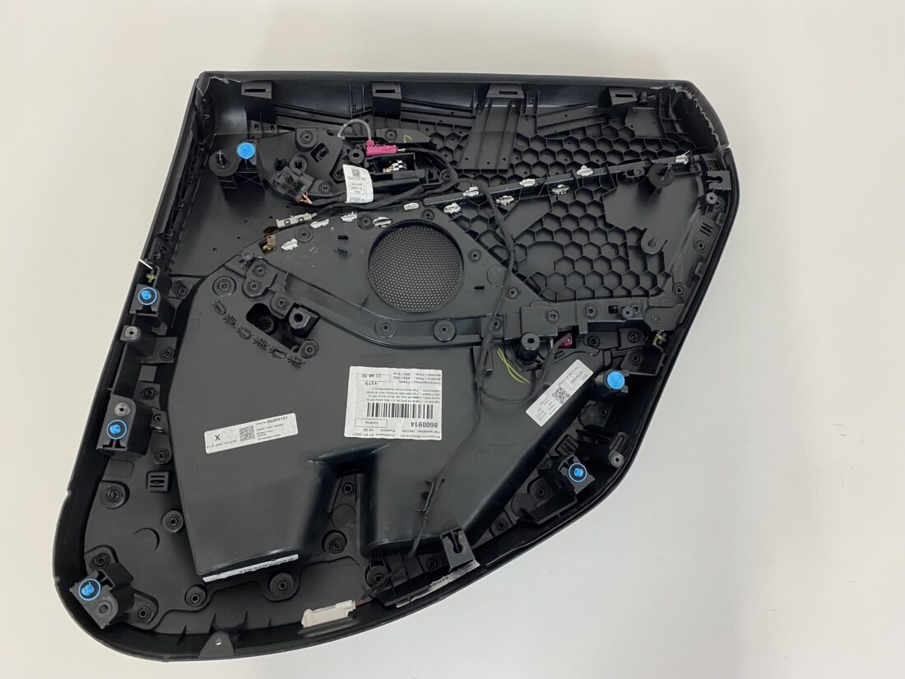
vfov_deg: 53.1
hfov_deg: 67.3
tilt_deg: -80.5
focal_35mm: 26
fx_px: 680
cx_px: 452
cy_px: 340
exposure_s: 1/50
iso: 80
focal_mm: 4.25
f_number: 1.8
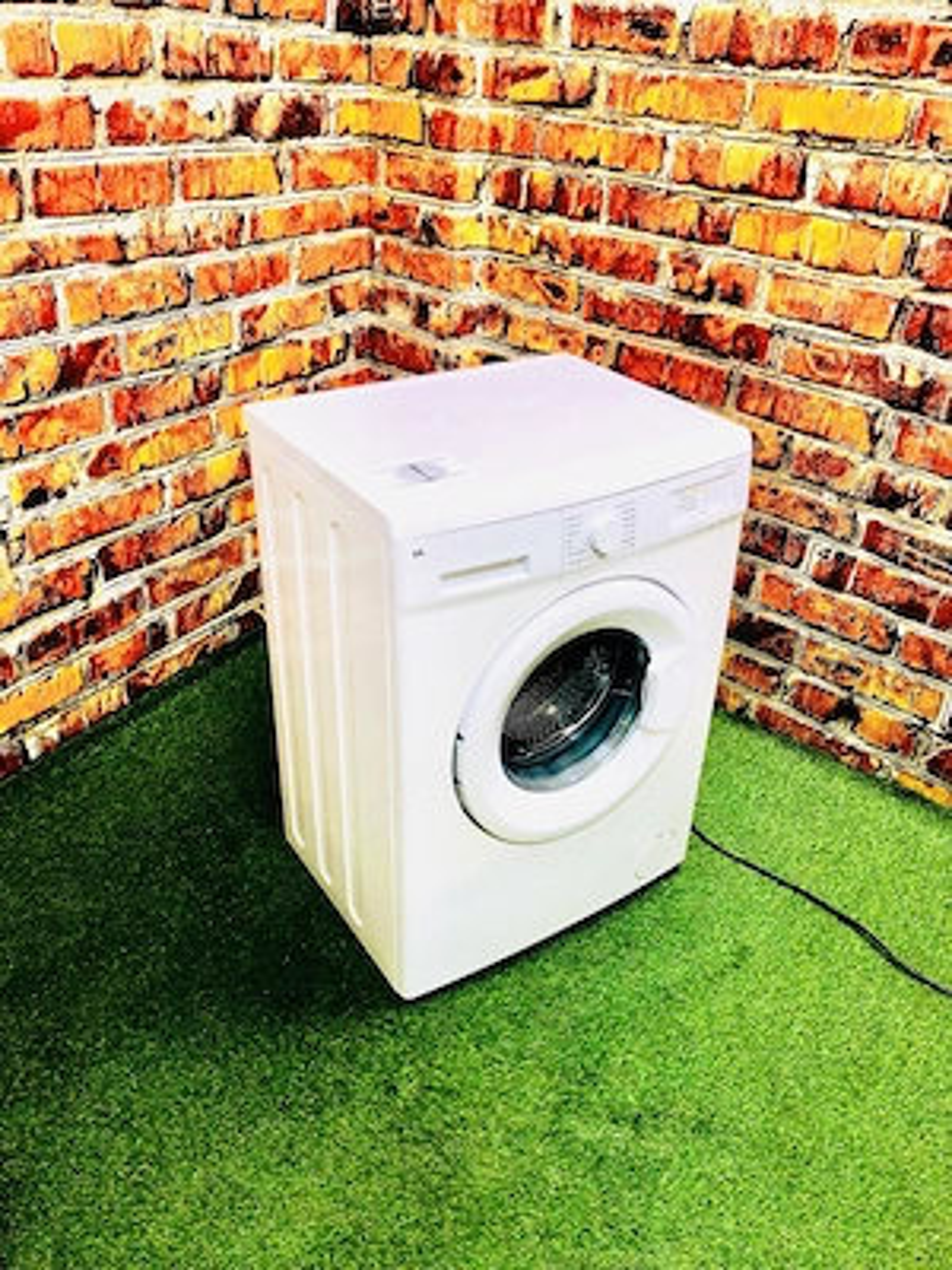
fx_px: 1027
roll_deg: -2.9
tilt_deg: -30.5
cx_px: 476
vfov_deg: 63.4
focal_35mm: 28
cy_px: 635
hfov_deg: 49.7
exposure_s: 1/20
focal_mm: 3.99
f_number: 1.8
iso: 32
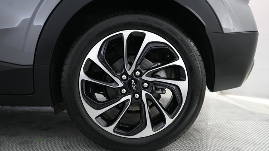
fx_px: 214
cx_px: 134
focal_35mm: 30
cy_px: 87
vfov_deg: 38.9
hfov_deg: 64.3
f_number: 2.8
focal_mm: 28
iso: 2500
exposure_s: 1/160
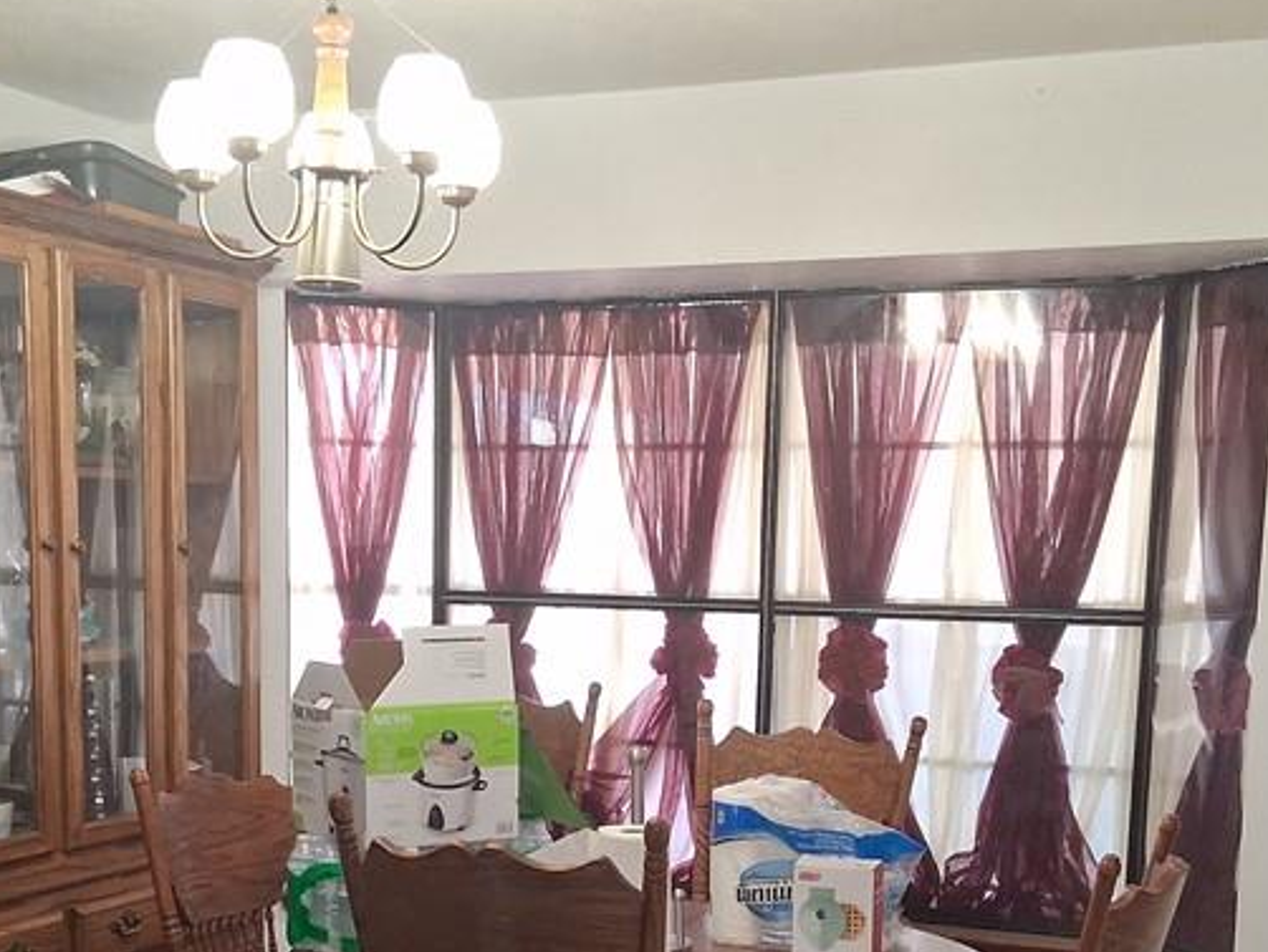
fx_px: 1942
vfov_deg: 26.8
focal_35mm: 53
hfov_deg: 36.1
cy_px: 811
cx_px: 535
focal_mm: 3.98
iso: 400
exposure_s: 1/120
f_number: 1.8
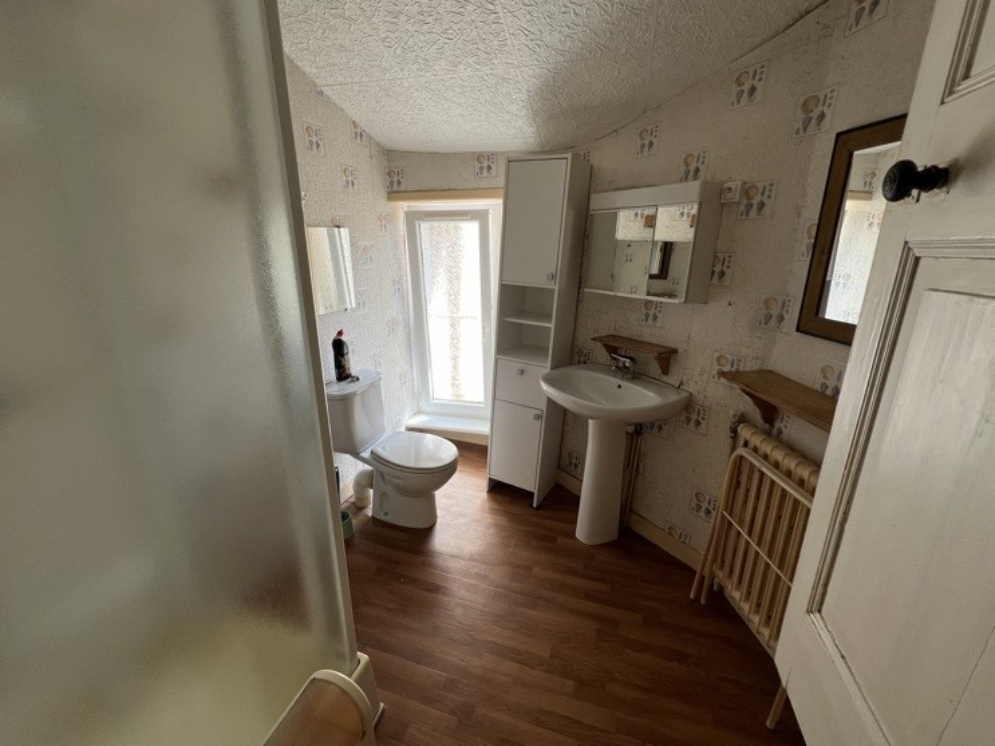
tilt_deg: -18.5
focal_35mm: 14
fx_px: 402
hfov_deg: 102.0
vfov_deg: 85.7
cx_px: 482
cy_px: 372
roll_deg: +0.2
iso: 32
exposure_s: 1/99
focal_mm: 1.57
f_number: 1.8
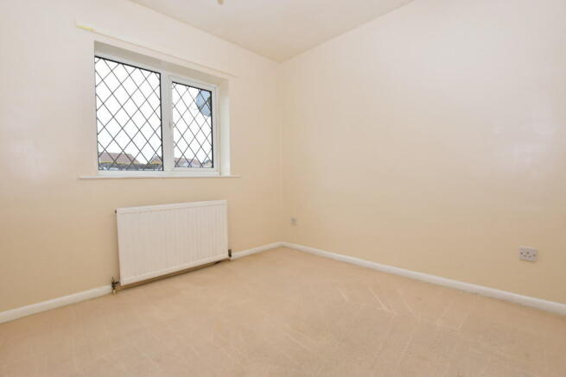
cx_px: 283
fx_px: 236
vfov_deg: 77.4
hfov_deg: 100.4
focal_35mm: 15
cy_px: 188
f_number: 5.6
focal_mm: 10
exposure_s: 1/250
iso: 320
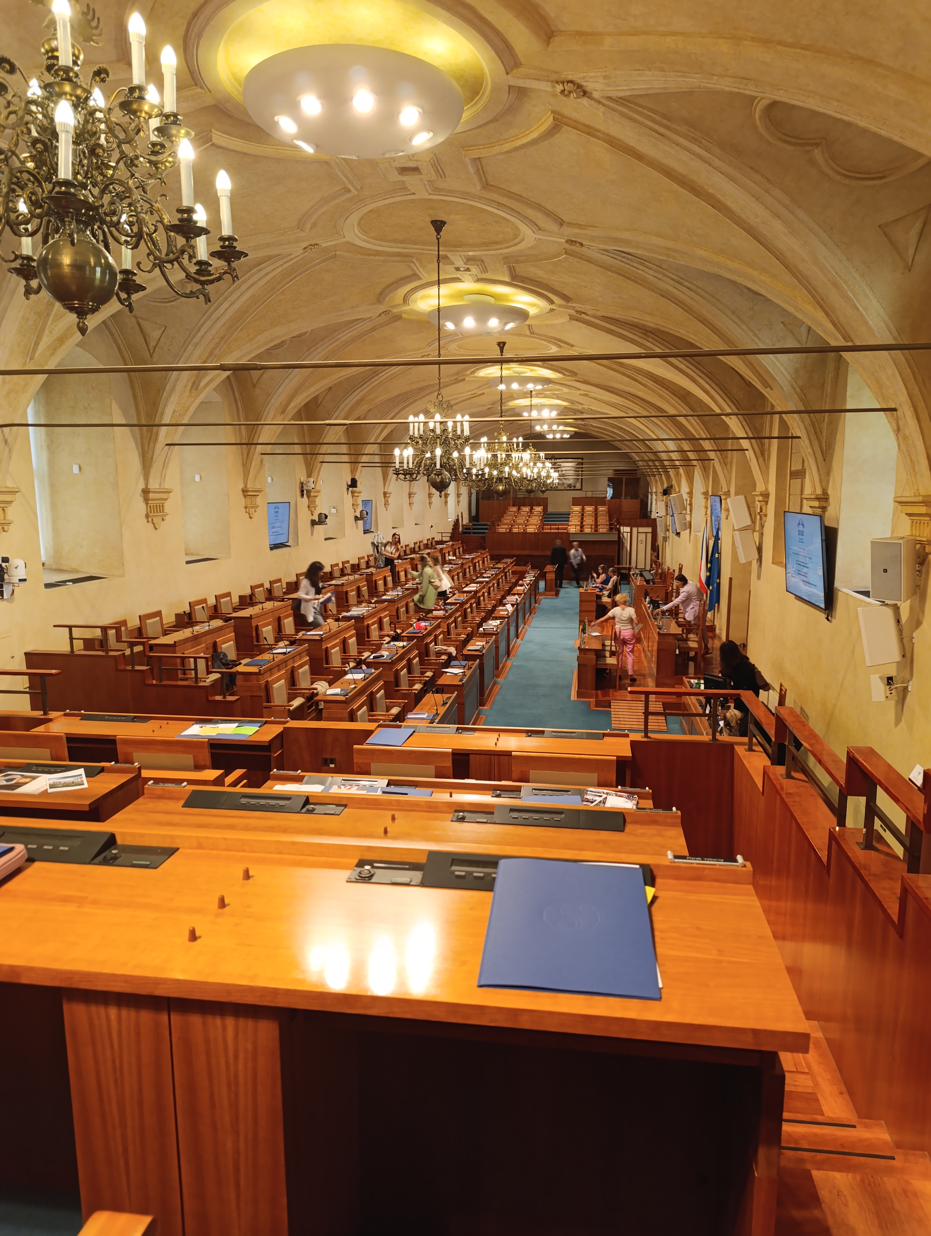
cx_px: 466
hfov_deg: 59.0
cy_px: 618
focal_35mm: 23
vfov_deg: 73.8
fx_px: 823
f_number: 1.6
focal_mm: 6.14
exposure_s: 1/100
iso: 640
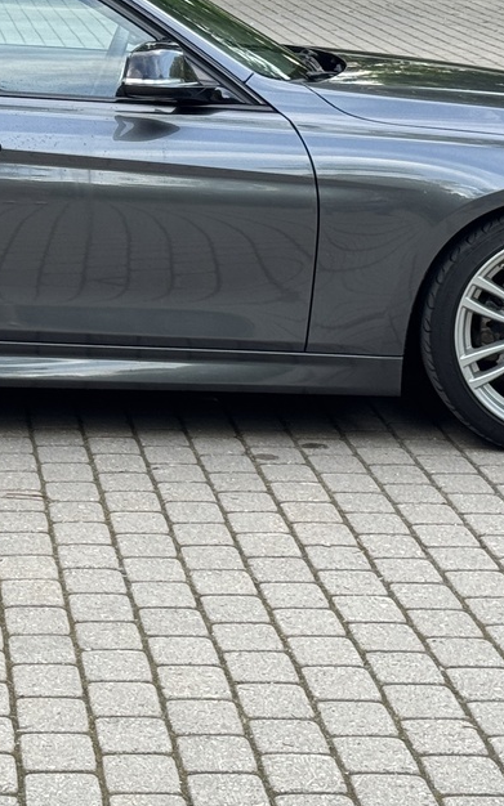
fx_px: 2858
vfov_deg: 15.8
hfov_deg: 10.0
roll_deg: +1.2
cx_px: -55
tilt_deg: -4.7
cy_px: 58
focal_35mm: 130
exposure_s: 1/170
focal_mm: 6.76
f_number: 1.78
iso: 80
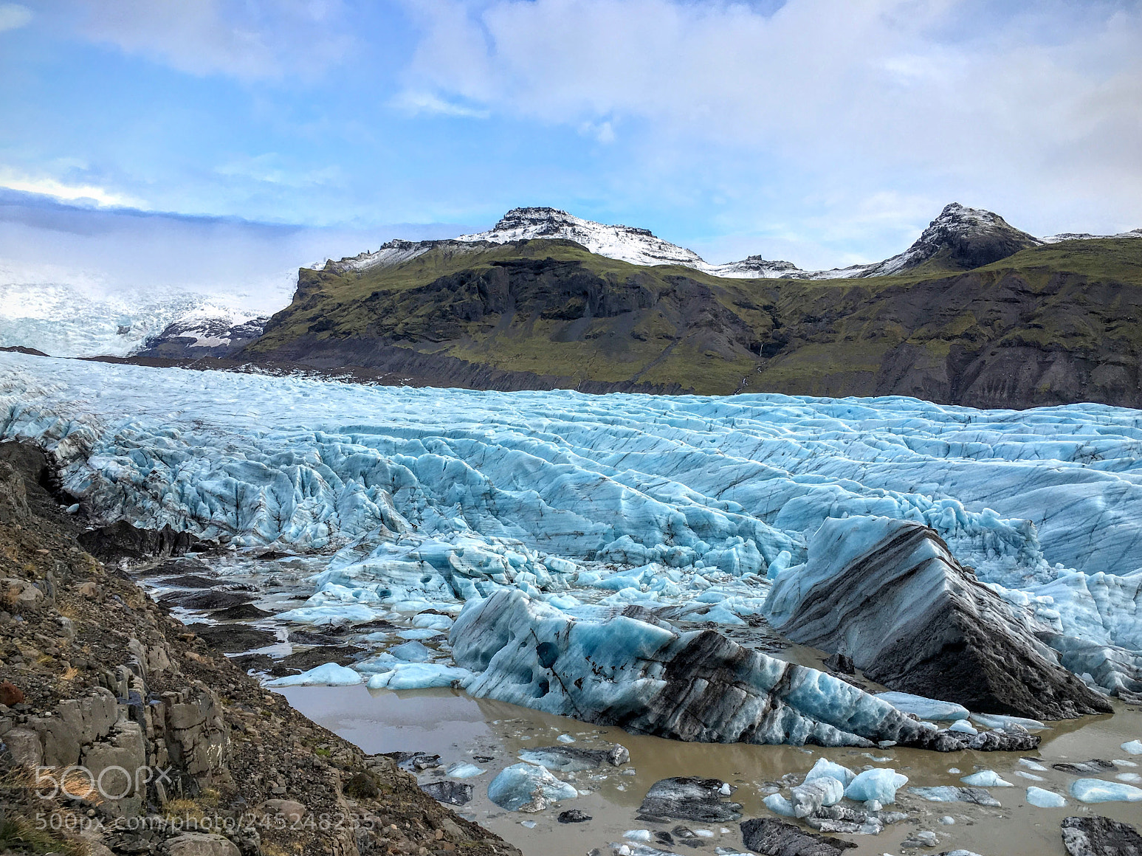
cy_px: 437
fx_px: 990
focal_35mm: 30
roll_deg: -0.8
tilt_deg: -0.1
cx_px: 579
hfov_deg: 60.0
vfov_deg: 46.8
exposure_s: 1/339
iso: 25
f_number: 2.2
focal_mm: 4.15
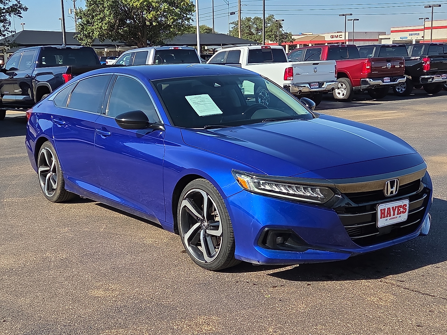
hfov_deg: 39.7
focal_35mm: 48
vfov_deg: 30.3
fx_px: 620
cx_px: 224
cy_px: 168
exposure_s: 1/1250
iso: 25
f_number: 1.8
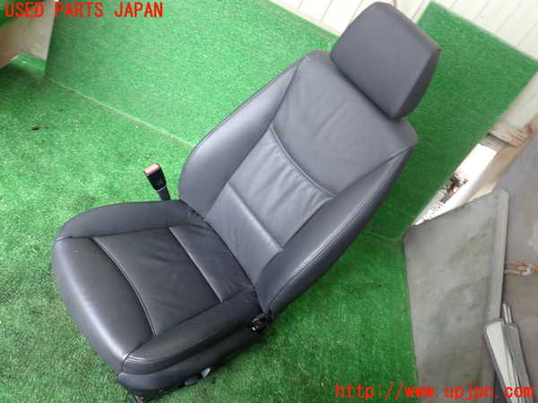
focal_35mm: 30
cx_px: 269
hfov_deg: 60.0
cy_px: 202
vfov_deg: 46.8
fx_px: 466
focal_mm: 5.4
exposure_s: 1/40
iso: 200
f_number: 2.3
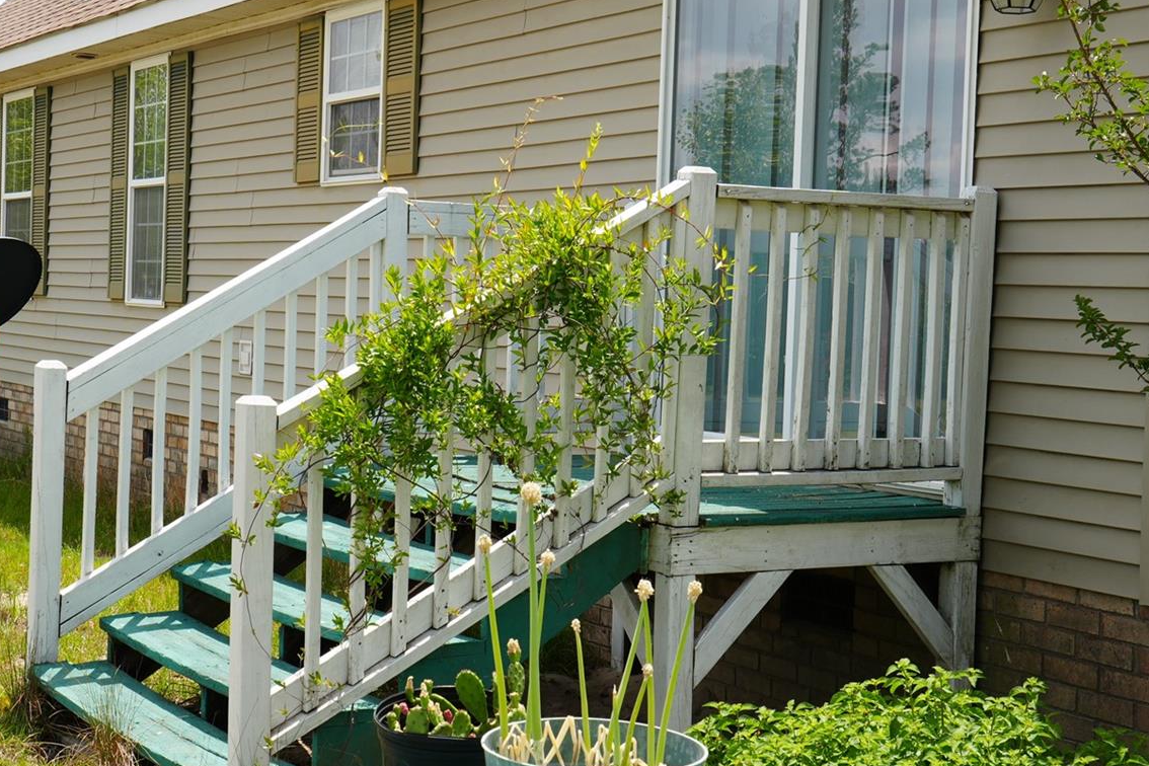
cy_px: 378
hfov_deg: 31.0
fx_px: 2074
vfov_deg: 20.9
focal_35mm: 65
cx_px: 540
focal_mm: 24
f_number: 9
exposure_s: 1/125
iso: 100
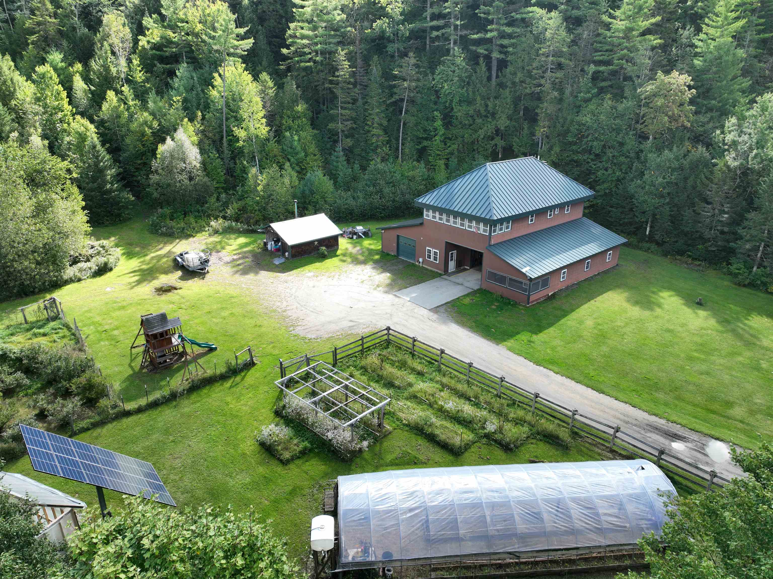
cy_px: 290
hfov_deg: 71.6
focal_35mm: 24
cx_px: 386
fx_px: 536
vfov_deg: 56.8
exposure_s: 1/400
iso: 120
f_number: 2.8
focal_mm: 12.29
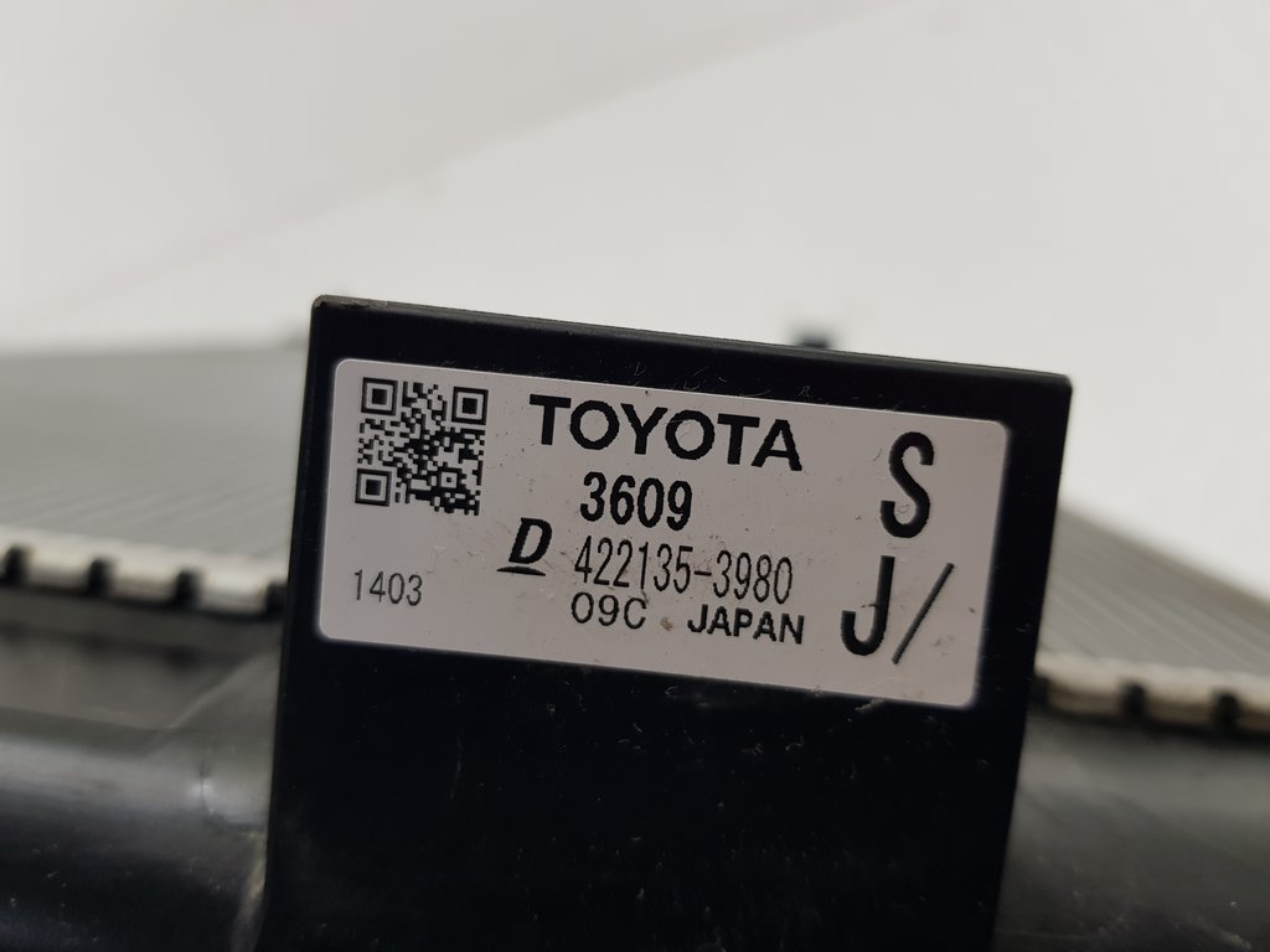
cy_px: 476
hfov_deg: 67.3
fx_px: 954
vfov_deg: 53.1
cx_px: 635
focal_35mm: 26
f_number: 1.7
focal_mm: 4.2
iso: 64
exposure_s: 1/100
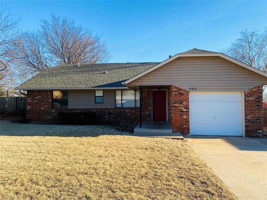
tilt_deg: +0.3
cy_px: 100
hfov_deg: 67.3
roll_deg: +0.1
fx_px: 201
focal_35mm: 26
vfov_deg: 53.1
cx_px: 134
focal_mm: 4.25
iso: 32
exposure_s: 1/1157
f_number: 1.8
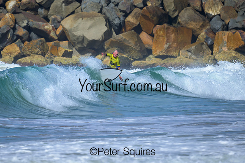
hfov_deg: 1.9
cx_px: 93
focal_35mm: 1100
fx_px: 7486
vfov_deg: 1.3
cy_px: 65
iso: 220
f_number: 6.3
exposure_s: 1/2000
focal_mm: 800
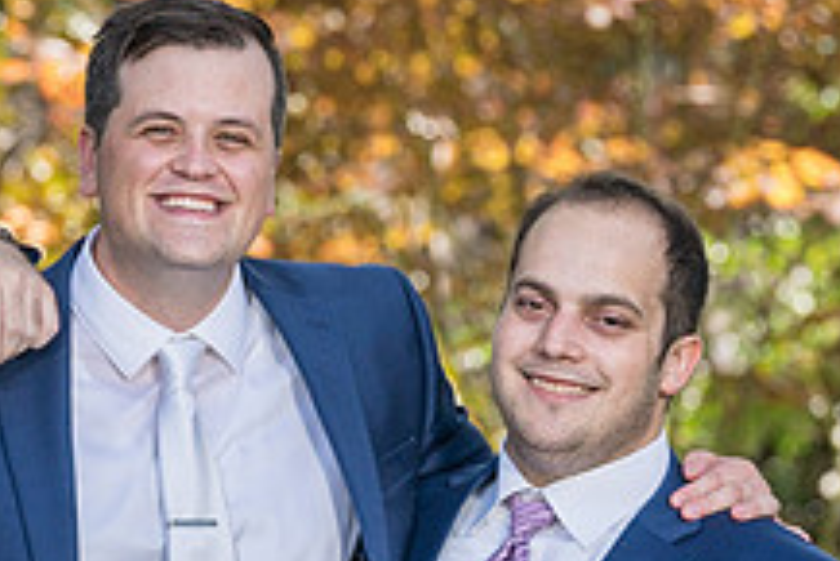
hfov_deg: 3.7
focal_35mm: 563
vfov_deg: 2.4
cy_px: 454
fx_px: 13145
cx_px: 151
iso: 200
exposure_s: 1/200
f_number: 6.3
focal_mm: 173
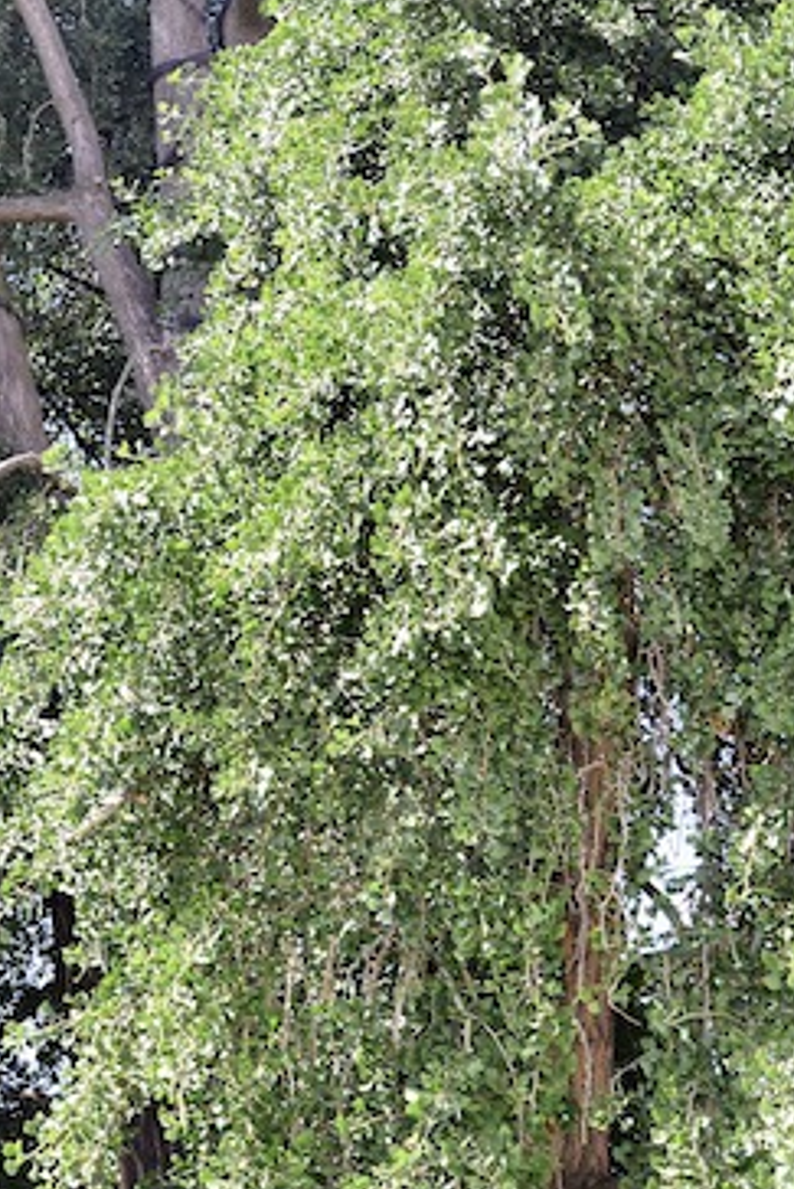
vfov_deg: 22.6
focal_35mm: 90
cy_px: 621
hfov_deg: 15.1
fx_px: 2974
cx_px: 165
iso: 200
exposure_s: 1/125
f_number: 5.6
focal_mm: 32
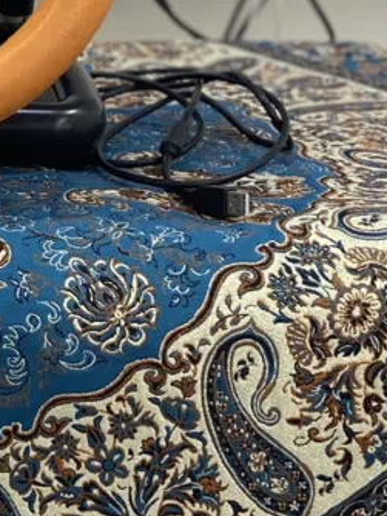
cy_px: 241
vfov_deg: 18.6
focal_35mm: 106
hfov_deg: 13.5
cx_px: -103
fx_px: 1581
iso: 125
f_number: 1.8
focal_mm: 4.25
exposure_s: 1/50
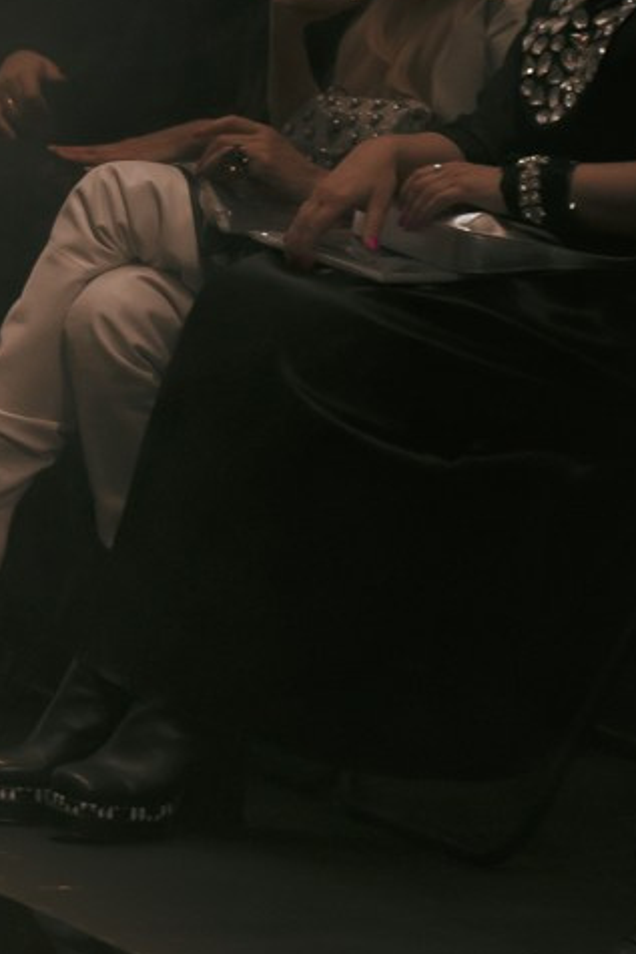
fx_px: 7599
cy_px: -30
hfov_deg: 4.8
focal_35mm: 287
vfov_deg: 7.1
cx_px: -393
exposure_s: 1/200
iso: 1600
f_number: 3.5
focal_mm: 71
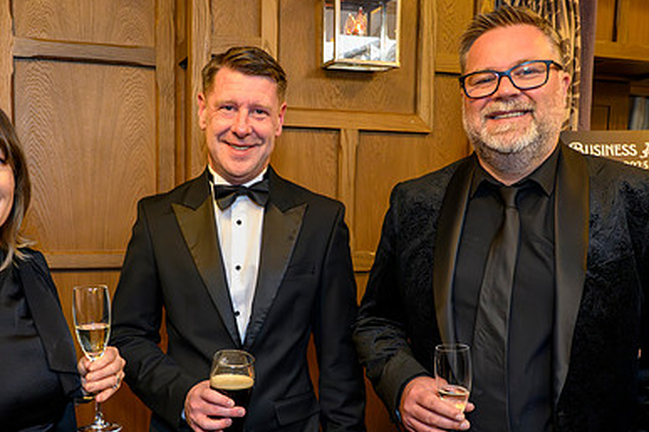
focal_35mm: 41
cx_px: 249
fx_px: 739
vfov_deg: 32.4
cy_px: 286
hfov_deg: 47.0
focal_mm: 26
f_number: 4
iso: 16000
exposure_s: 1/125
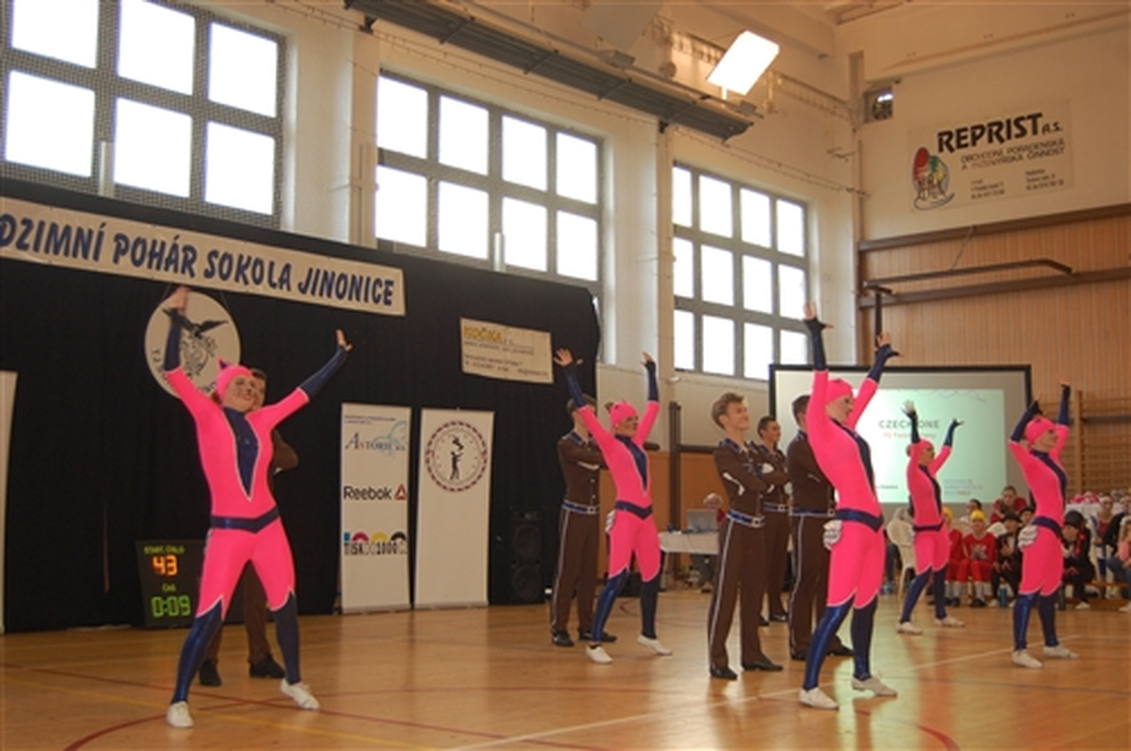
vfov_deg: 31.8
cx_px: 566
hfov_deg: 46.5
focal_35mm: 42
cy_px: 376
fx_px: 1318
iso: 400
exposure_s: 1/80
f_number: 4.2
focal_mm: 28
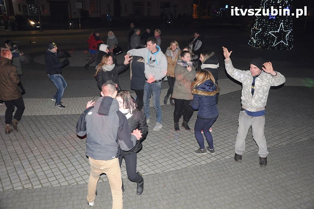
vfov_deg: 41.6
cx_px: 157
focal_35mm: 32
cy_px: 104
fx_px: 274
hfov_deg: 59.5
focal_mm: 21
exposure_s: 1/60
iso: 1250
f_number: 4.5
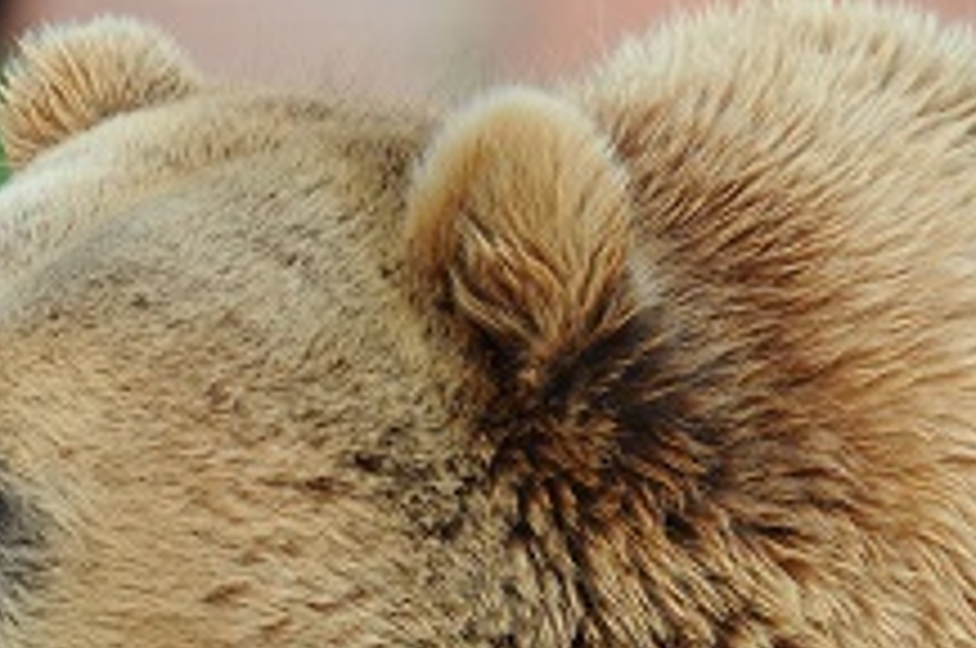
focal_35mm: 920
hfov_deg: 2.2
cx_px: 337
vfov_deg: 1.5
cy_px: 688
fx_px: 24905
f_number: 10
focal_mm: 400
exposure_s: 1/640
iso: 1000
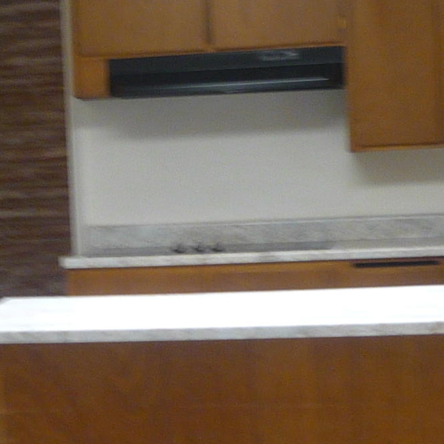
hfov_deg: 13.3
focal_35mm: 131
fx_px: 1901
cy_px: 277
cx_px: 137
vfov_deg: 13.3
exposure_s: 1/30
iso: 125
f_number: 2.8
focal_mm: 5.5
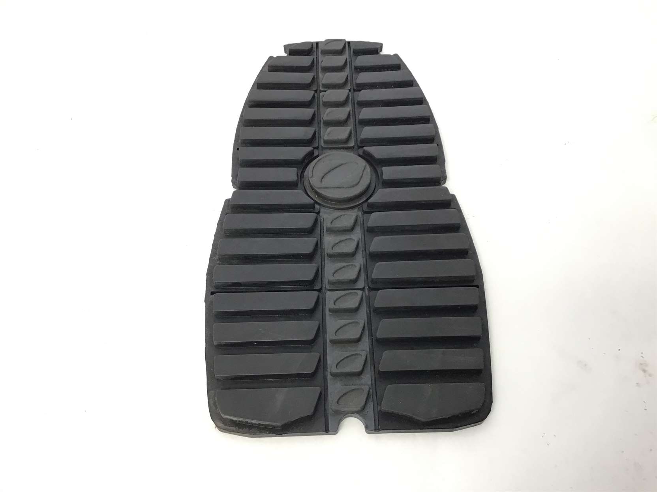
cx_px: 328
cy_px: 246
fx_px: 588
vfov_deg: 45.4
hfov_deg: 58.4
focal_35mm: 31
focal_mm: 3.3
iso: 40
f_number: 2.4
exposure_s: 1/30
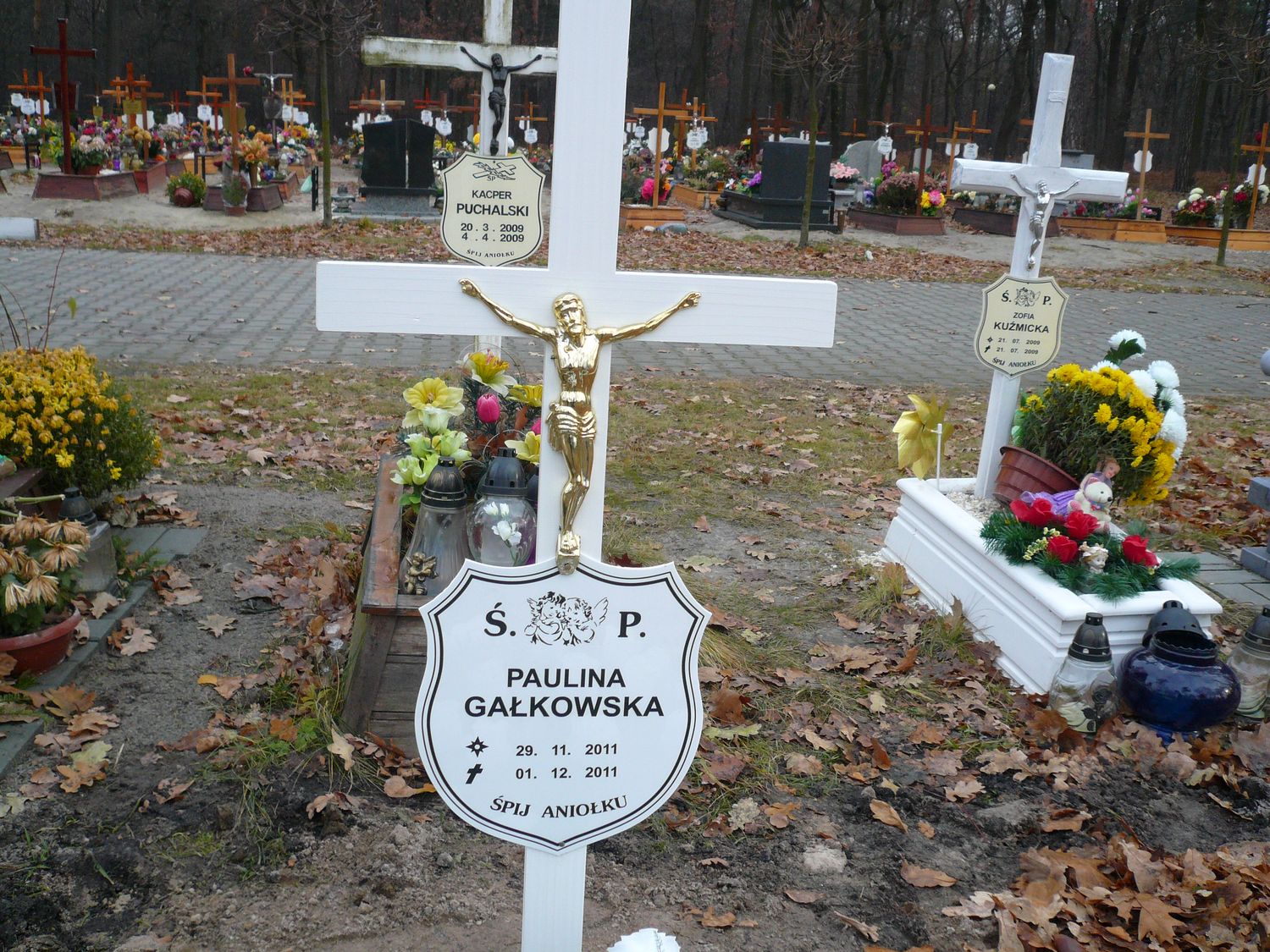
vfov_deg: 41.8
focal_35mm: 34
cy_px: 476
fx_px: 1247
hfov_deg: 54.0
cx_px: 635
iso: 100
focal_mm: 5.4
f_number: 3
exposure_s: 1/250
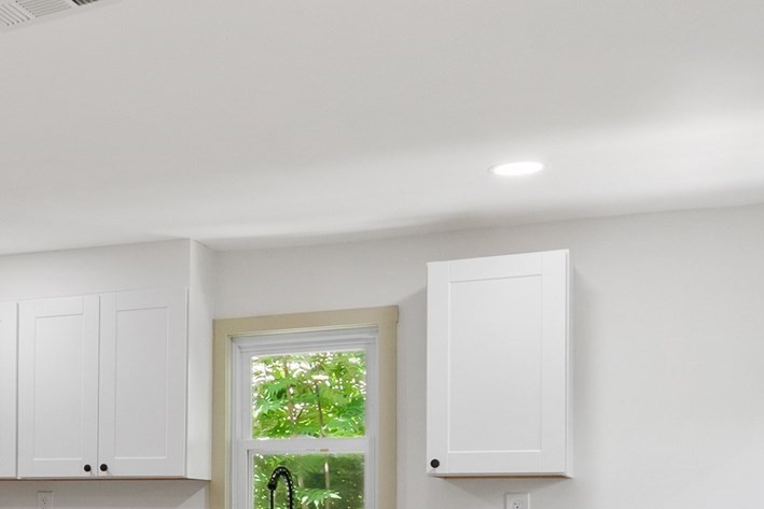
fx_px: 1104
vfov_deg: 24.9
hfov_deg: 34.5
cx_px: -9
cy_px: 493
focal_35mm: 52
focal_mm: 12
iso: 400
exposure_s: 1/4
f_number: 7.1
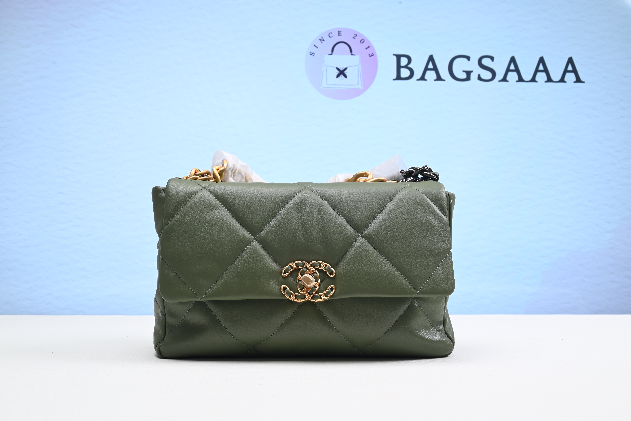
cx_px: 316
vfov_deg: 35.1
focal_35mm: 38
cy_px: 210
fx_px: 666
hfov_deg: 50.7
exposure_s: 1/2
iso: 100
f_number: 16
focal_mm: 38
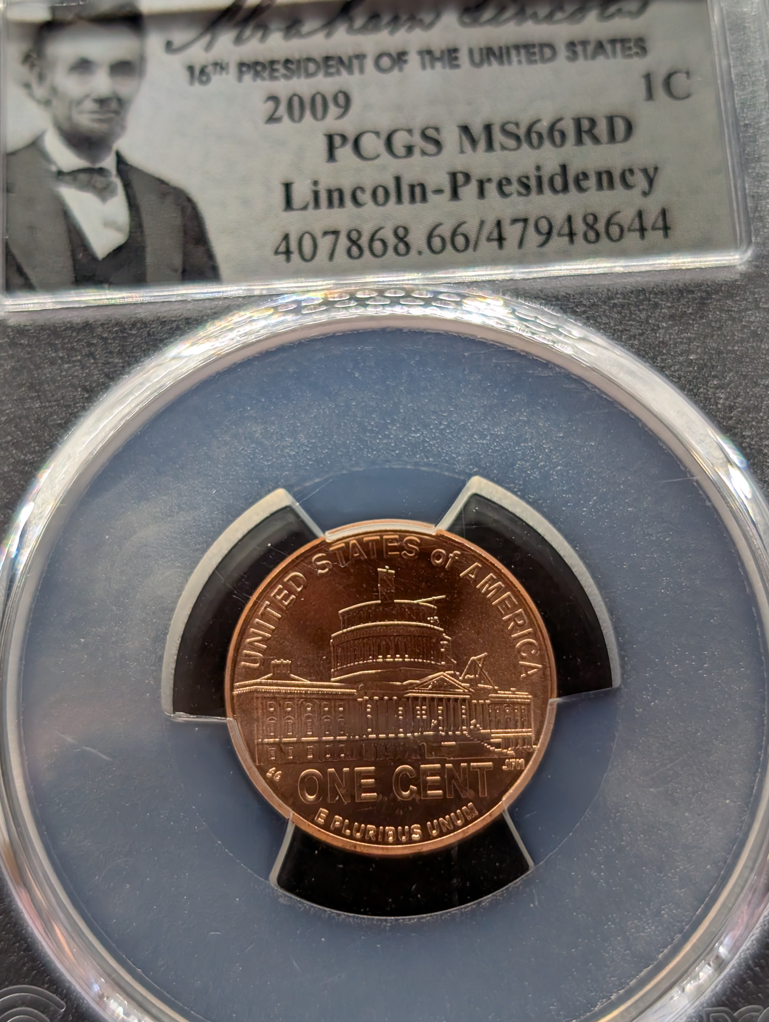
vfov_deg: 38.9
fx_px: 1448
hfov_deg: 29.7
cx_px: 384
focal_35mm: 49
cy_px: 511
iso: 327
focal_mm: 6.9
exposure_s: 1/683
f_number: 1.68
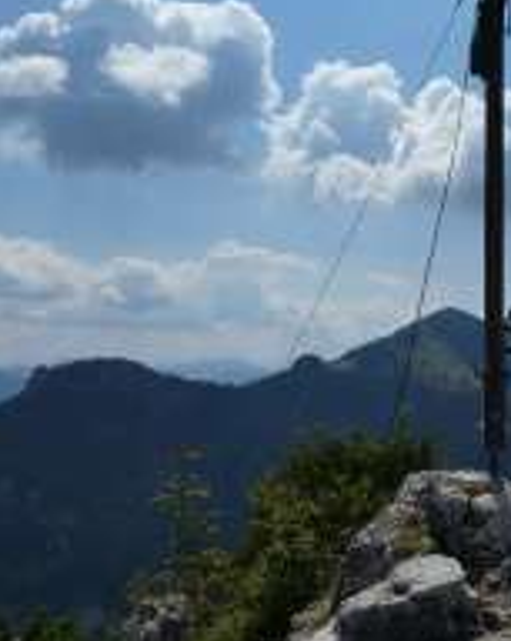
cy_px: 200
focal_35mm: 44
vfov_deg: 41.4
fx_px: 834
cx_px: 434
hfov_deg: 32.8
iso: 80
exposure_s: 1/800
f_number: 7.1
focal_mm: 4.3
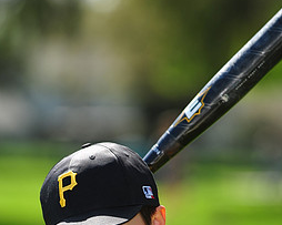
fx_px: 3571
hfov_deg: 4.5
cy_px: 243
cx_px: 115
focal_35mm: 428
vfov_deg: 3.6
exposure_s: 1/800
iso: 200
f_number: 4.5
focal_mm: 200
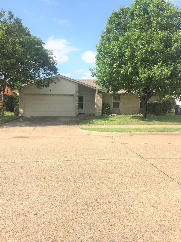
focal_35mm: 29
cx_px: 90
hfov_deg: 48.2
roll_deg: -0.7
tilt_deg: -5.0
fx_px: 202
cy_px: 121
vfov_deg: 61.7
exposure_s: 1/1304
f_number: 2.2
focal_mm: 4.15
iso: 25
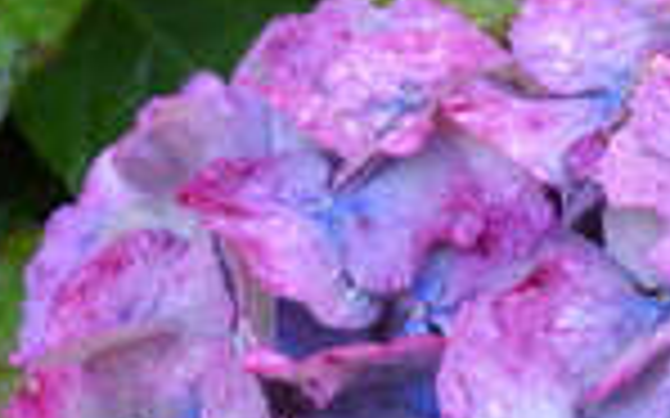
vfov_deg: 13.0
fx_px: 1771
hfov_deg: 21.3
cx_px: 495
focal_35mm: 97
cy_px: 539
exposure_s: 1/36
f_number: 3.5
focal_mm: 6.3
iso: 50
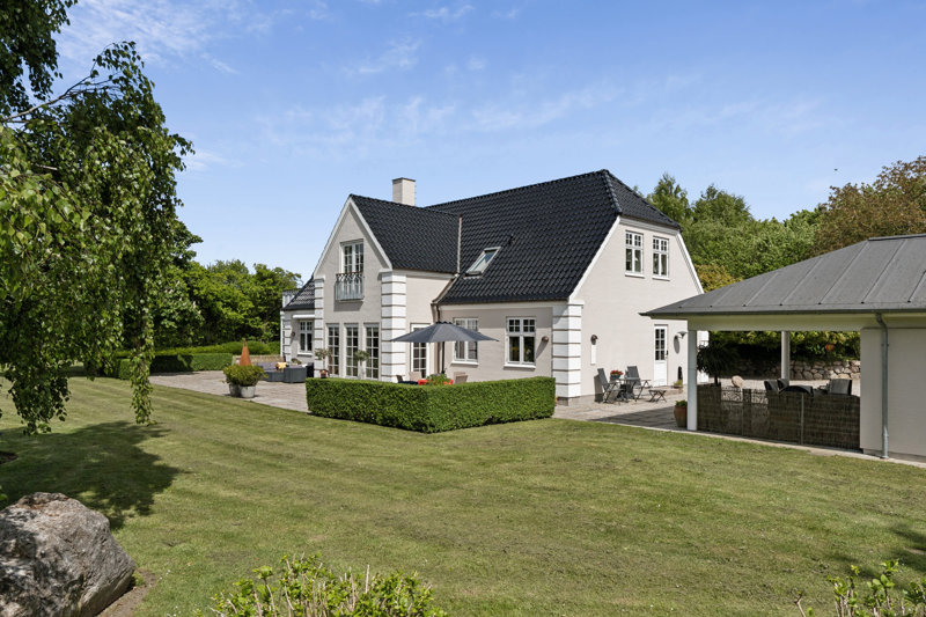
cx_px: 463
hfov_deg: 70.4
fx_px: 656
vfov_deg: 50.4
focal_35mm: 26
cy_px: 308
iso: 250
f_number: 4
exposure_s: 1/4000
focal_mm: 17
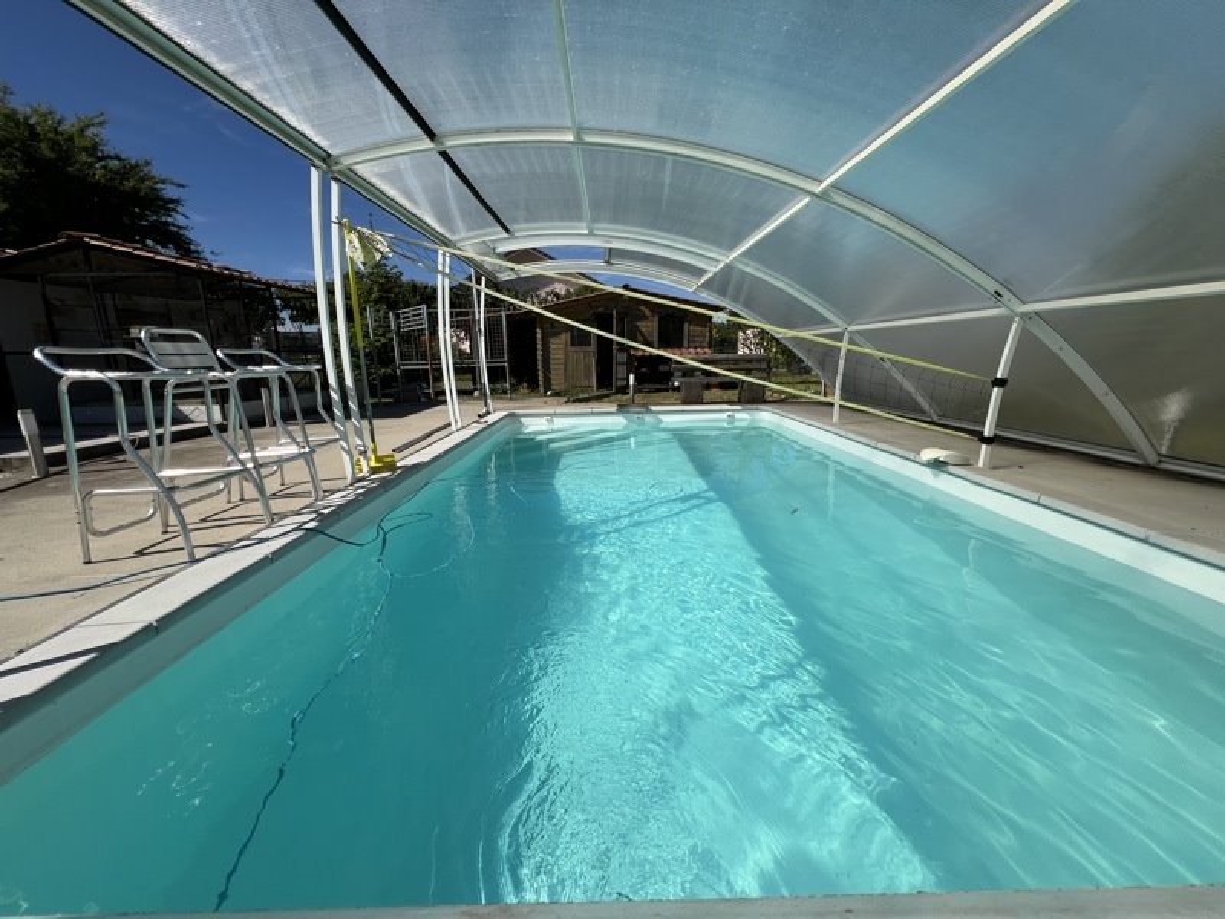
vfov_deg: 89.9
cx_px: 612
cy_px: 460
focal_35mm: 13
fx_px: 460
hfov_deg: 106.2
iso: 32
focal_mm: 1.57
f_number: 1.8
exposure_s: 1/2950
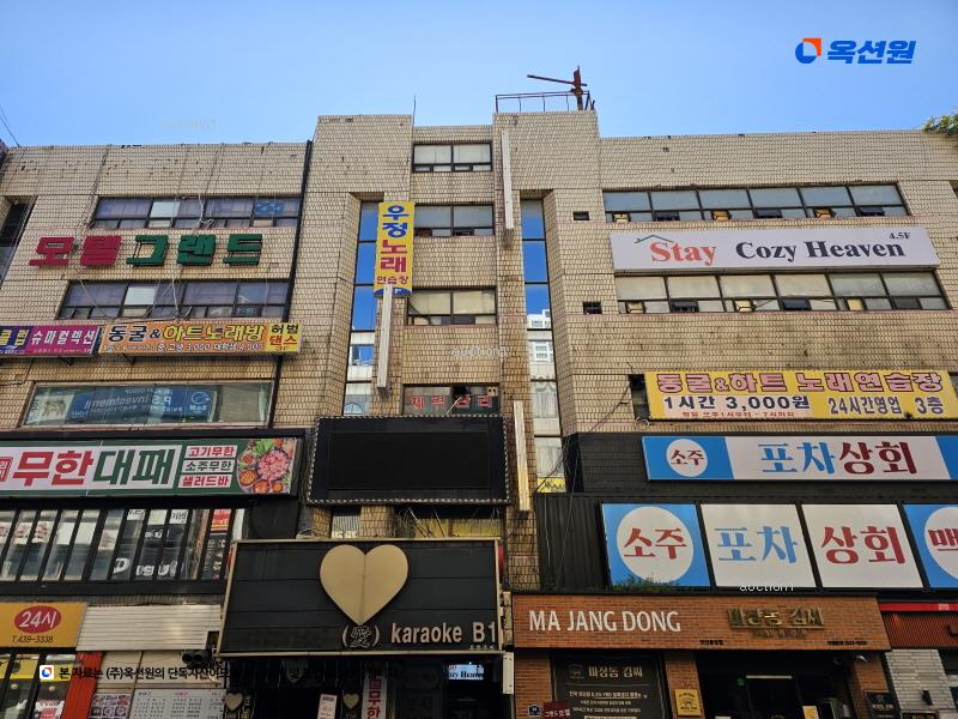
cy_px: 360
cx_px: 479
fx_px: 637
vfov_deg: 58.9
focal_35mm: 23
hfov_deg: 73.9
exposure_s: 1/535
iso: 10
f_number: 1.7
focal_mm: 6.3
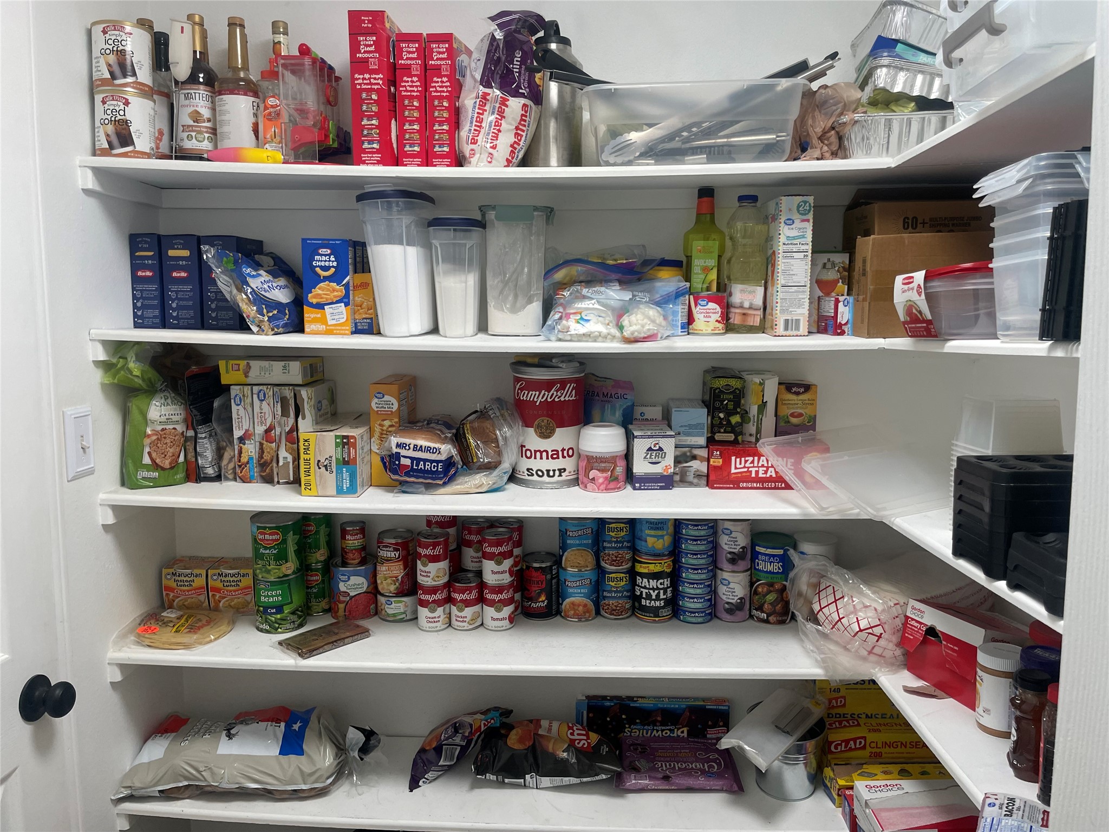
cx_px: 554
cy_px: 416
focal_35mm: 26
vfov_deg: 53.1
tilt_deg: -6.0
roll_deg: +0.1
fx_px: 833
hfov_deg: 67.3
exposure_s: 1/120
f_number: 1.6
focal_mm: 4.2
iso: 100
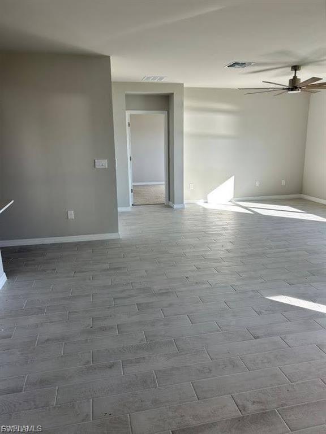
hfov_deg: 53.1
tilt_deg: -12.6
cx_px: 163
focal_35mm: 26
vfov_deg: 67.3
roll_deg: +0.0
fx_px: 326
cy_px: 217
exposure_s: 1/191
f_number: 1.5
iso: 40
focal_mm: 5.7
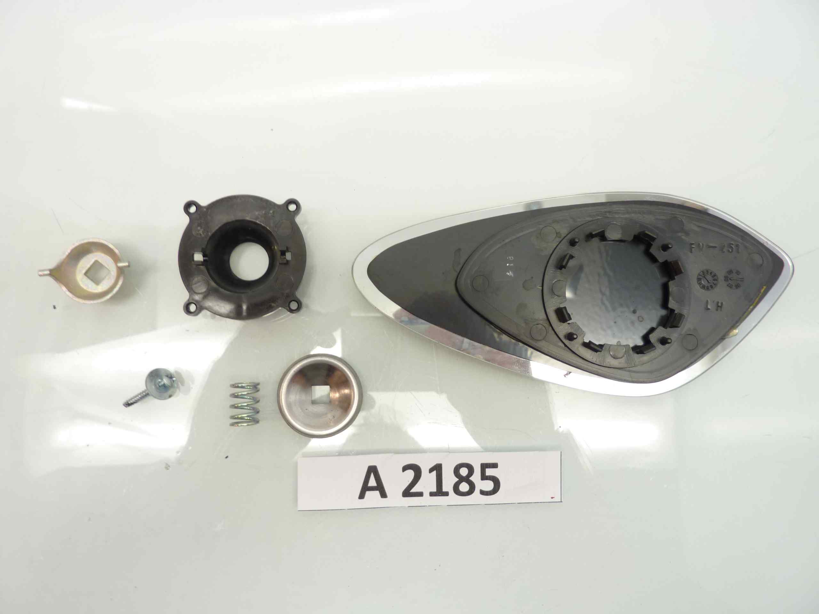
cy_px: 307
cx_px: 410
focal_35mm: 25
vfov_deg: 54.9
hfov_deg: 69.4
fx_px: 591
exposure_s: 1/13
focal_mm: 4.1
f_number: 3.3
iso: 80
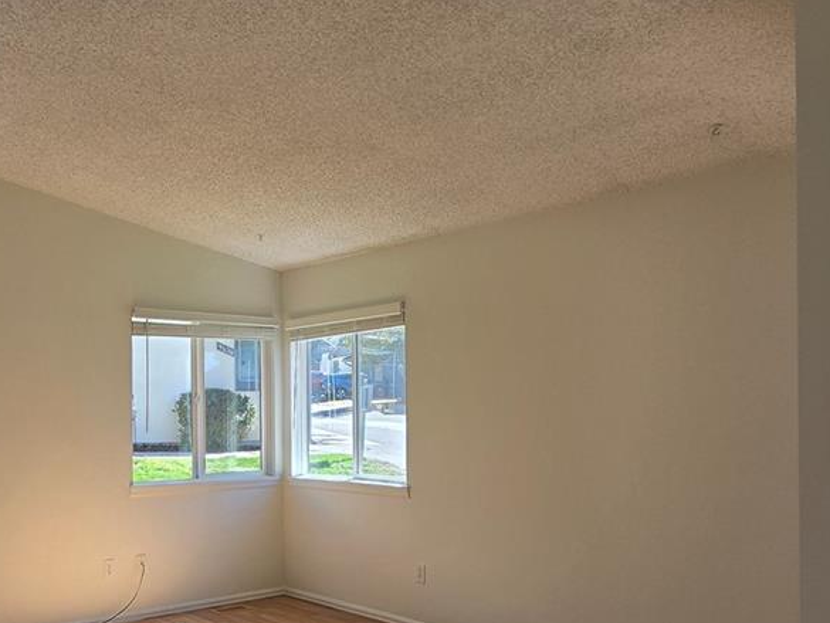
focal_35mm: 32
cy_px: 412
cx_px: 277
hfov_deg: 55.6
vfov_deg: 43.6
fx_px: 767
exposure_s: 1/212
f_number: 2.2
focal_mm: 2.2
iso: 50
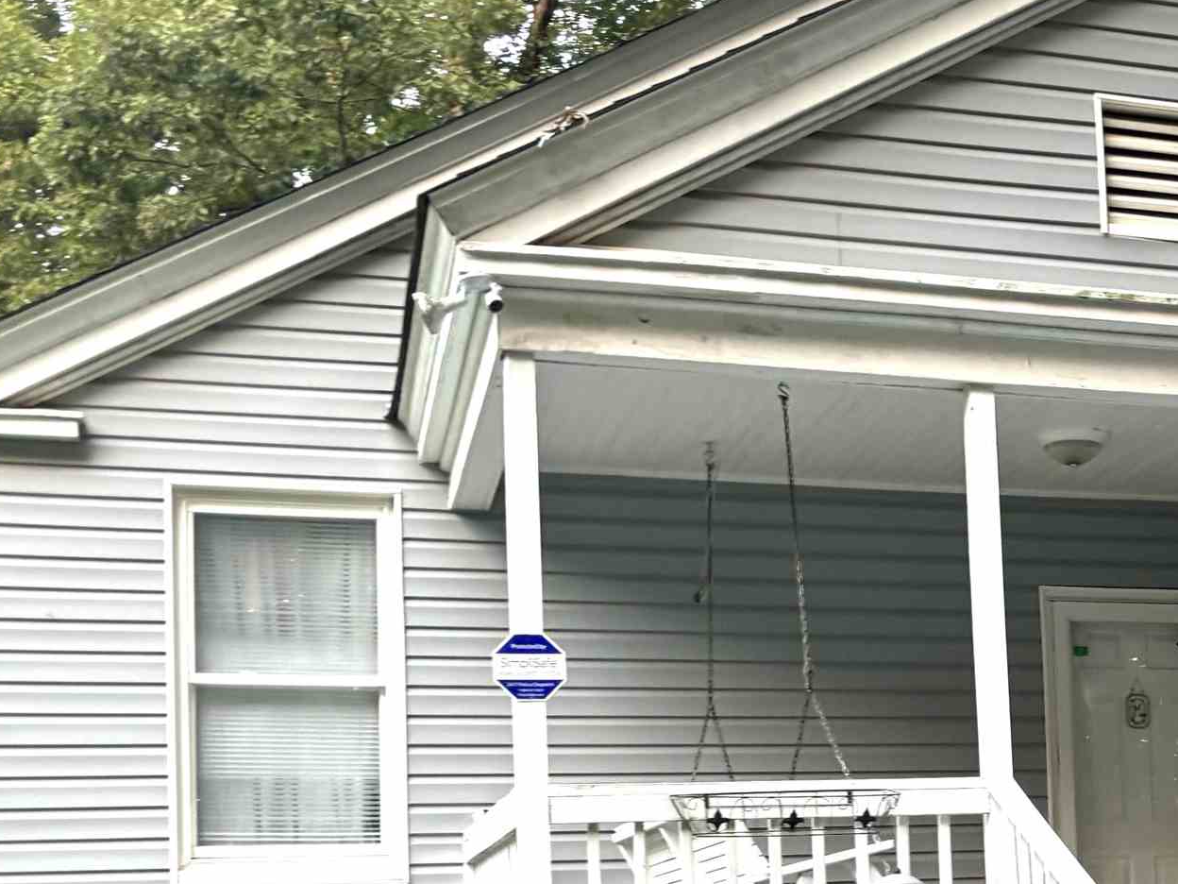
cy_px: 810
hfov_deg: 28.5
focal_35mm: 64
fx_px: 2178
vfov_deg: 22.3
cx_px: 1167
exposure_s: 1/60
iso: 160
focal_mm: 5.96
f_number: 1.6
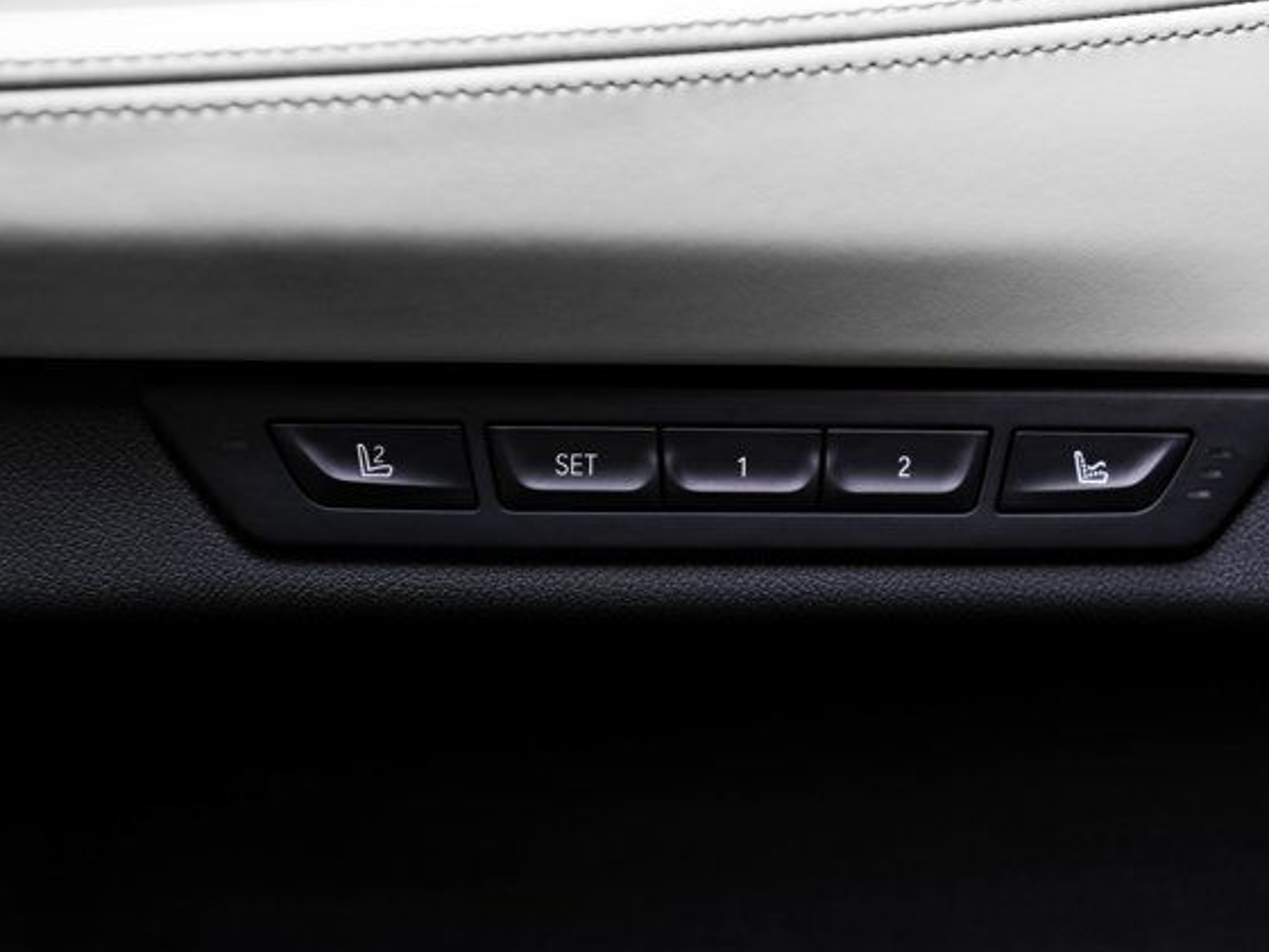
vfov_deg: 26.6
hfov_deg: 34.9
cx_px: 698
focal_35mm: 55
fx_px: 2016
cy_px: 473
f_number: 4.5
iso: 800
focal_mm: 50
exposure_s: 1/250
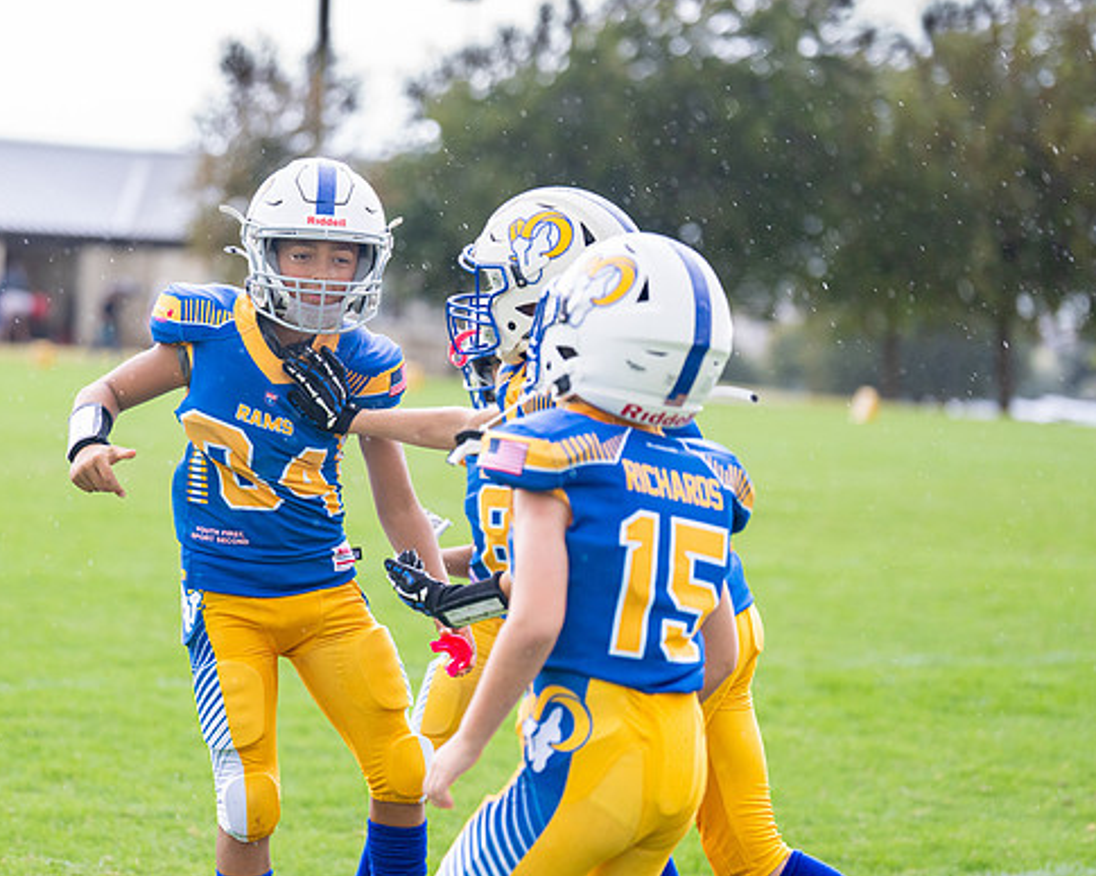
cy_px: 474
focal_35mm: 143
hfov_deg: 13.5
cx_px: 347
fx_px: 4639
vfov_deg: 10.8
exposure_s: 1/1000
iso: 1000
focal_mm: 110
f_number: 2.8
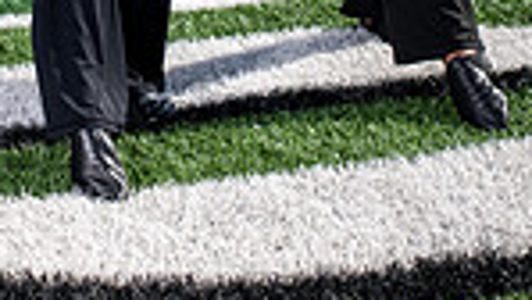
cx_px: 111
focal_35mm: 111
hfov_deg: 19.1
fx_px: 1567
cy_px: -364
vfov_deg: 9.9
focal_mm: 35
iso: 125
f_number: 7.1
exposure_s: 1/400
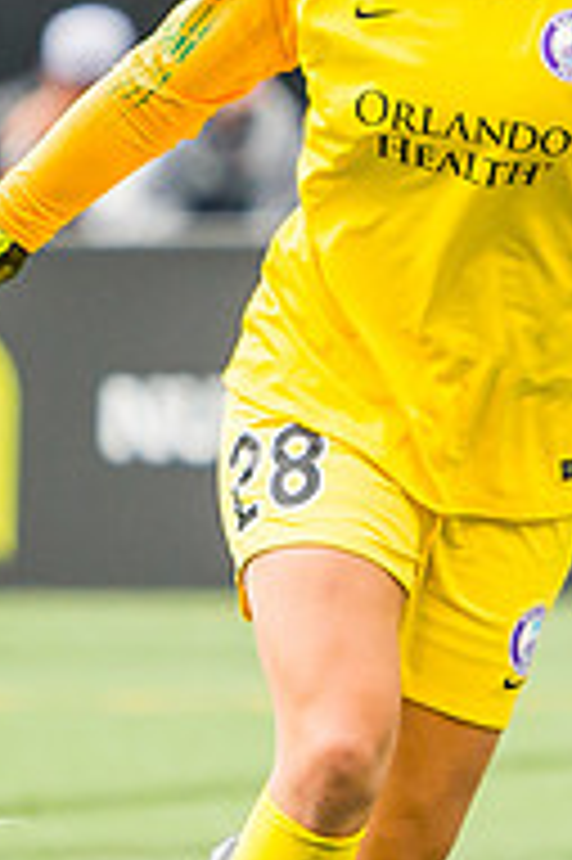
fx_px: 28960
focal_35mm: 1213
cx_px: 376
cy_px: 404
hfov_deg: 1.1
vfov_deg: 1.7
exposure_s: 1/1000
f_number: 2.8
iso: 900
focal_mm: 200
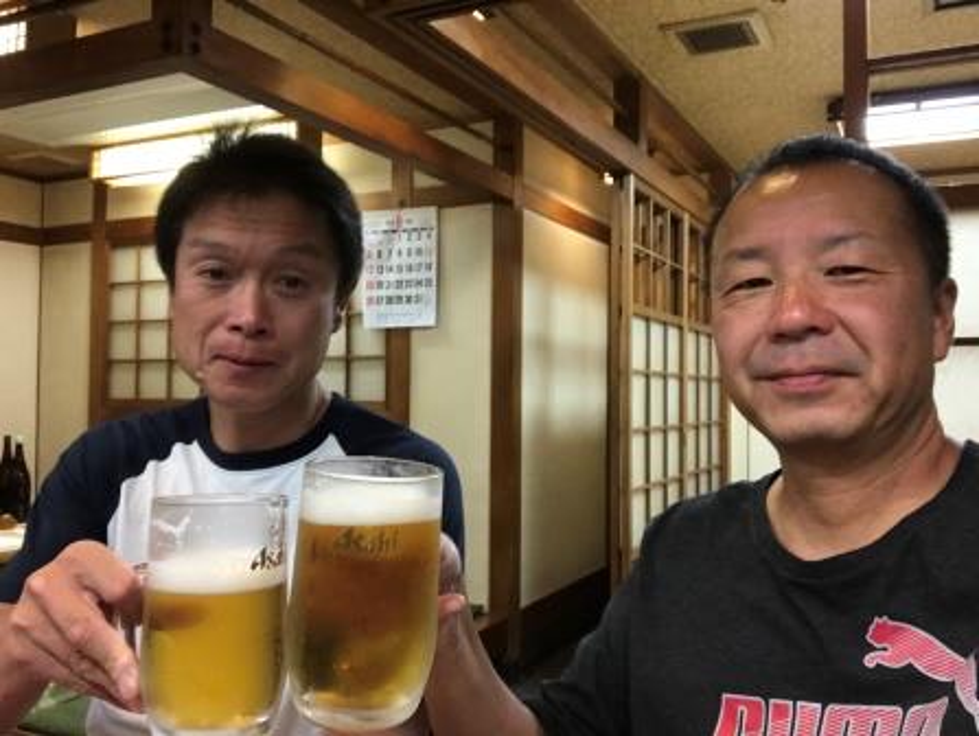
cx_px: 490
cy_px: 368
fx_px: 906
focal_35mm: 32
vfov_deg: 44.2
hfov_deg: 56.8
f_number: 2.2
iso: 125
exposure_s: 1/30
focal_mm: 2.87
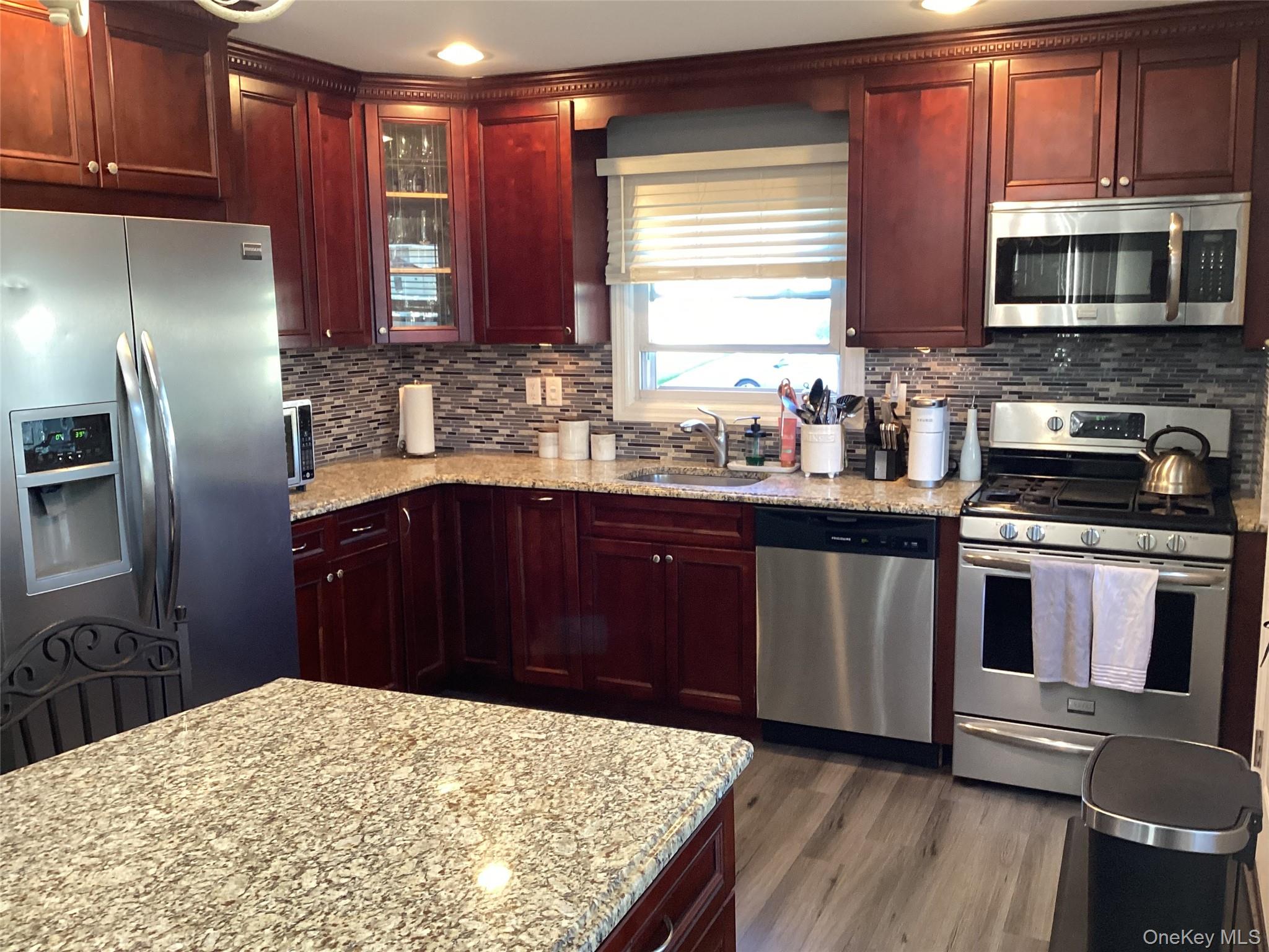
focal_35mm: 31
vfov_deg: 45.4
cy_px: 476
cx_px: 634
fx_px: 1136
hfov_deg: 58.4
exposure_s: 1/50
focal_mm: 3.3
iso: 200
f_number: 2.4
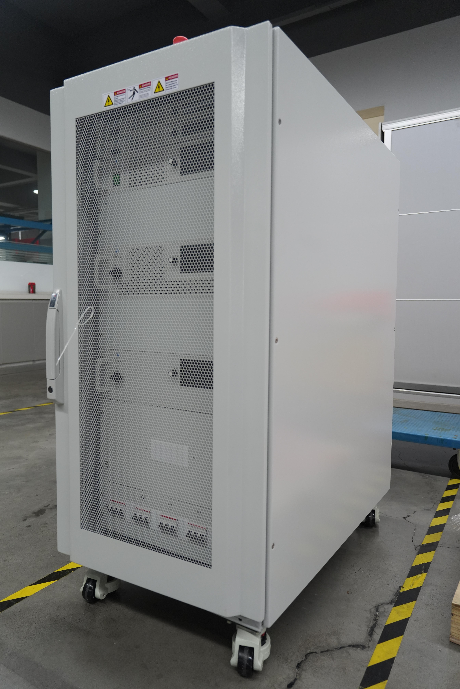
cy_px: 344
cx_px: 230
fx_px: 498
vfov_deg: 69.4
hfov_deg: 49.6
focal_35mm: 26
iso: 1600
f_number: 4
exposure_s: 1/160
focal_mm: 26
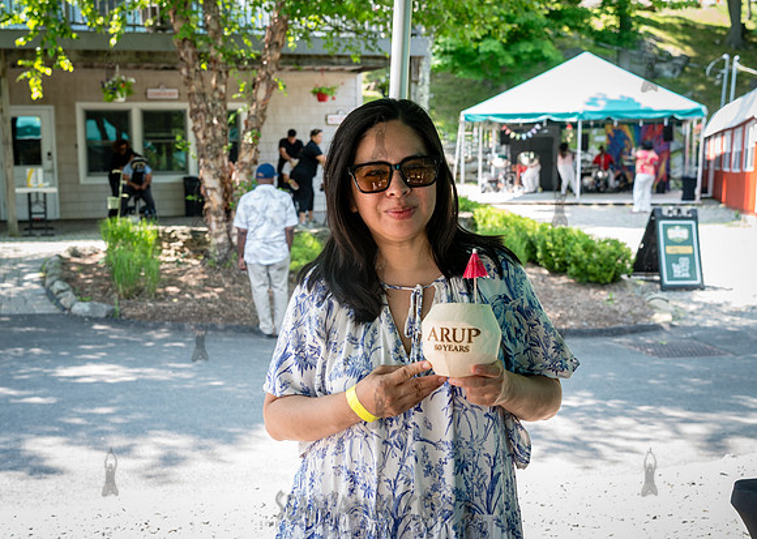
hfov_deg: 43.5
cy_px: 302
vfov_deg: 31.7
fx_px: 947
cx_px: 345
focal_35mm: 44
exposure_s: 1/200
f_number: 4.5
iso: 640
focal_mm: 35
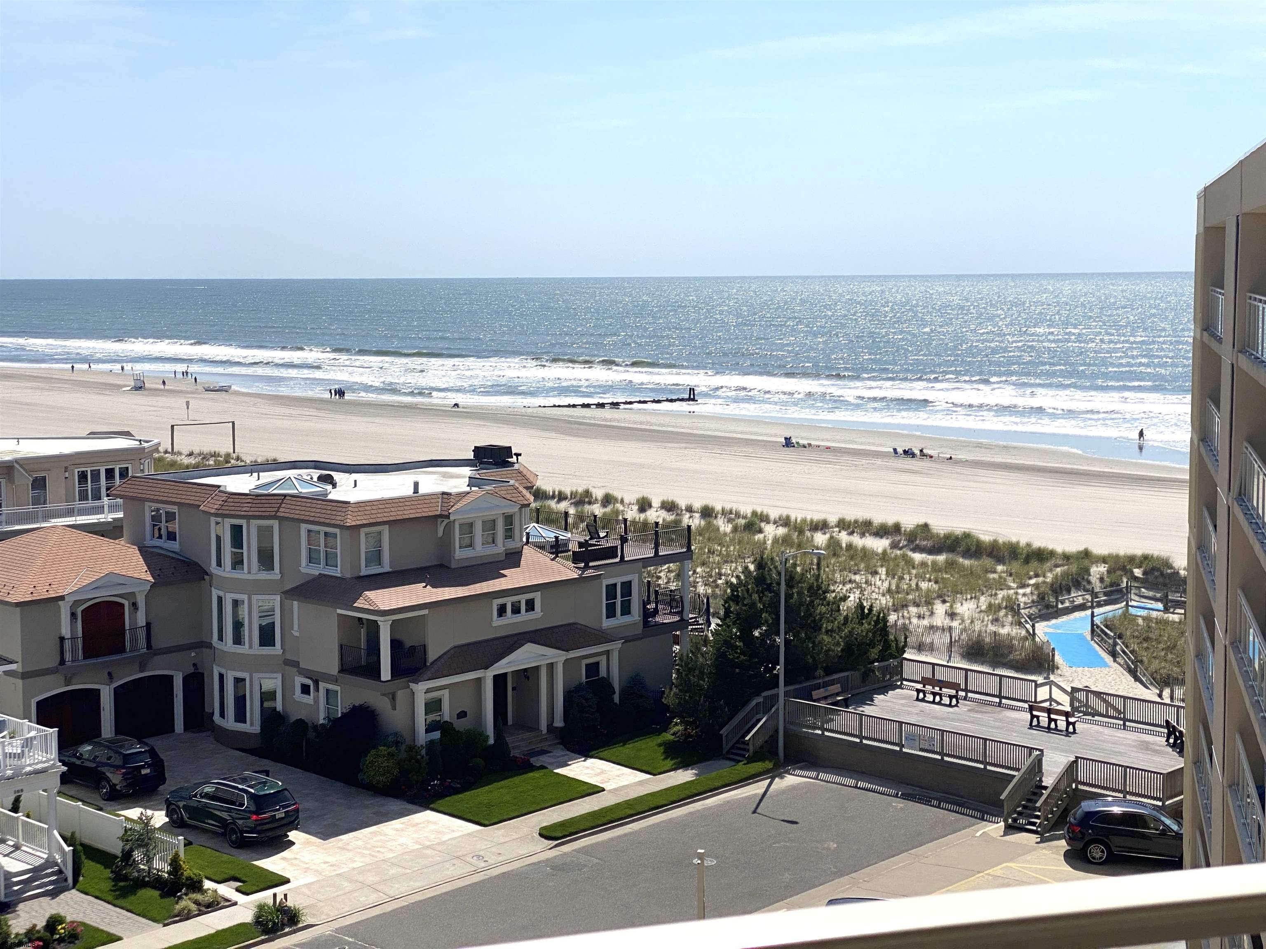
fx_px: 1902
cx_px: 633
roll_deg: +0.4
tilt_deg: -5.8
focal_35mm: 52
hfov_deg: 36.8
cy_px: 474
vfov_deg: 28.0
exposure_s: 1/3425
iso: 20
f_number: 2
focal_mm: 6
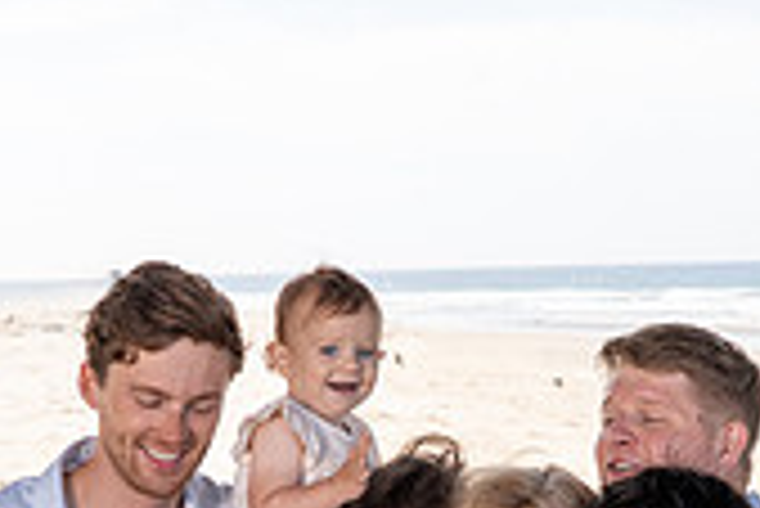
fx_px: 2176
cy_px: 663
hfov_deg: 19.8
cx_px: 436
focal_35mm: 103
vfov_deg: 12.9
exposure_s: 1/640
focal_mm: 30
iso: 160
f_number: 4
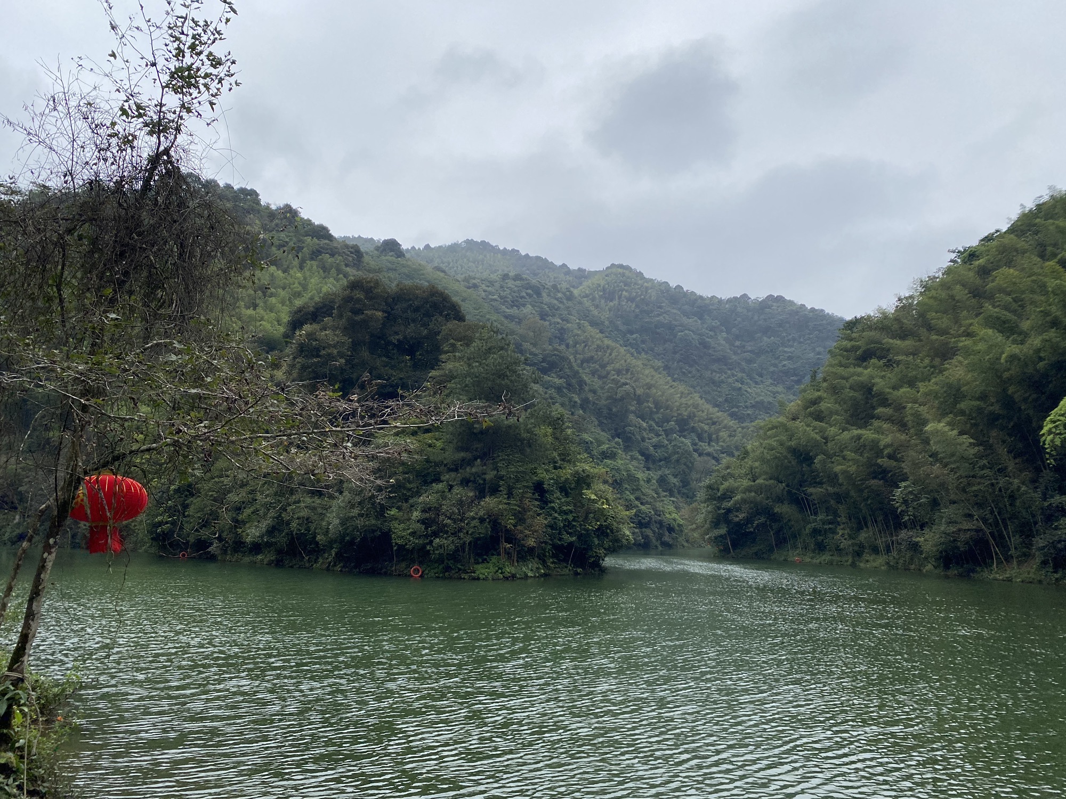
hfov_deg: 67.3
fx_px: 801
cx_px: 533
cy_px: 400
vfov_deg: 53.1
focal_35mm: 26
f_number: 1.8
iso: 32
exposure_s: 1/3401
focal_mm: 4.25
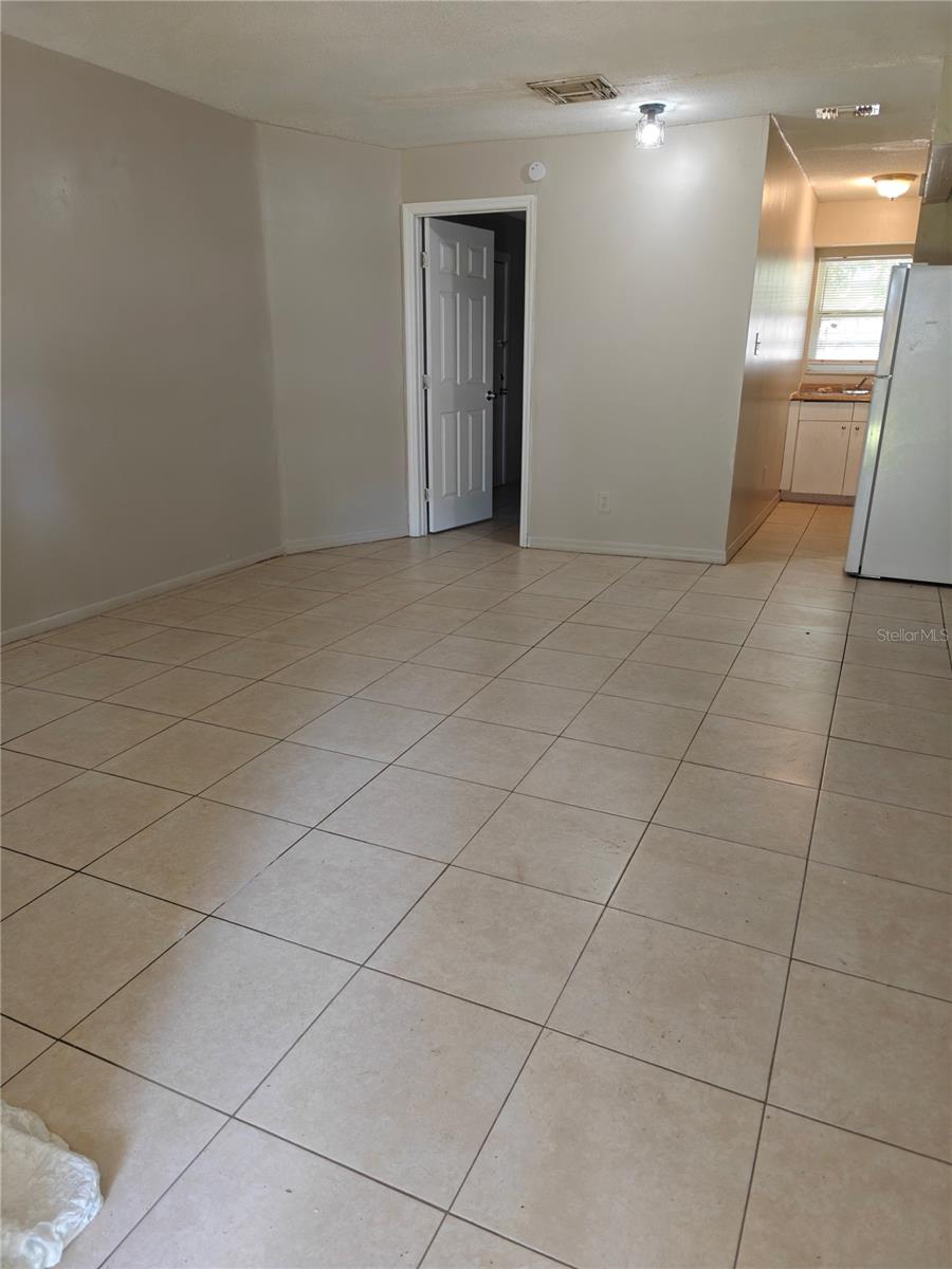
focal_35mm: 23
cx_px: 476
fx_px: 843
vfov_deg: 73.9
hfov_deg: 58.9
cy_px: 634
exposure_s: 1/120
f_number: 1.6
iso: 320
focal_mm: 6.06
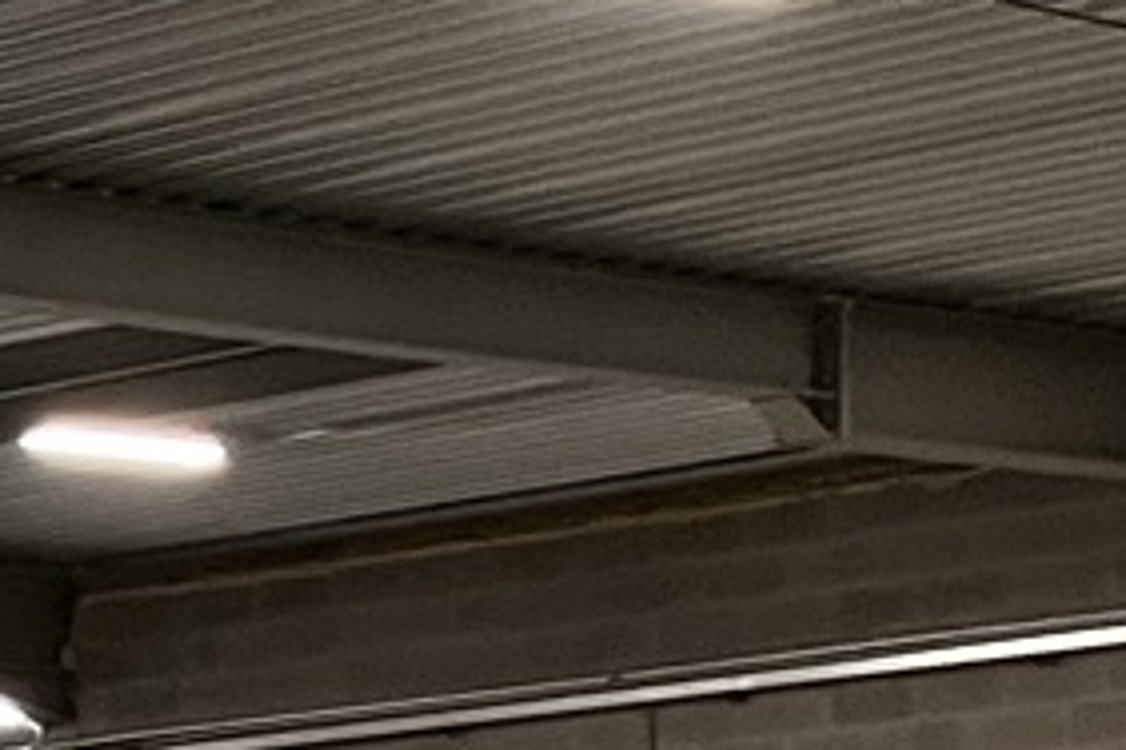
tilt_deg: -3.6
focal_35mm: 184
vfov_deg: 7.1
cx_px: -1865
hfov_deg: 9.5
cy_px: 1695
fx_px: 5755
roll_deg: +1.7
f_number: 1.6
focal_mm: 5.1
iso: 250
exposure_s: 1/50
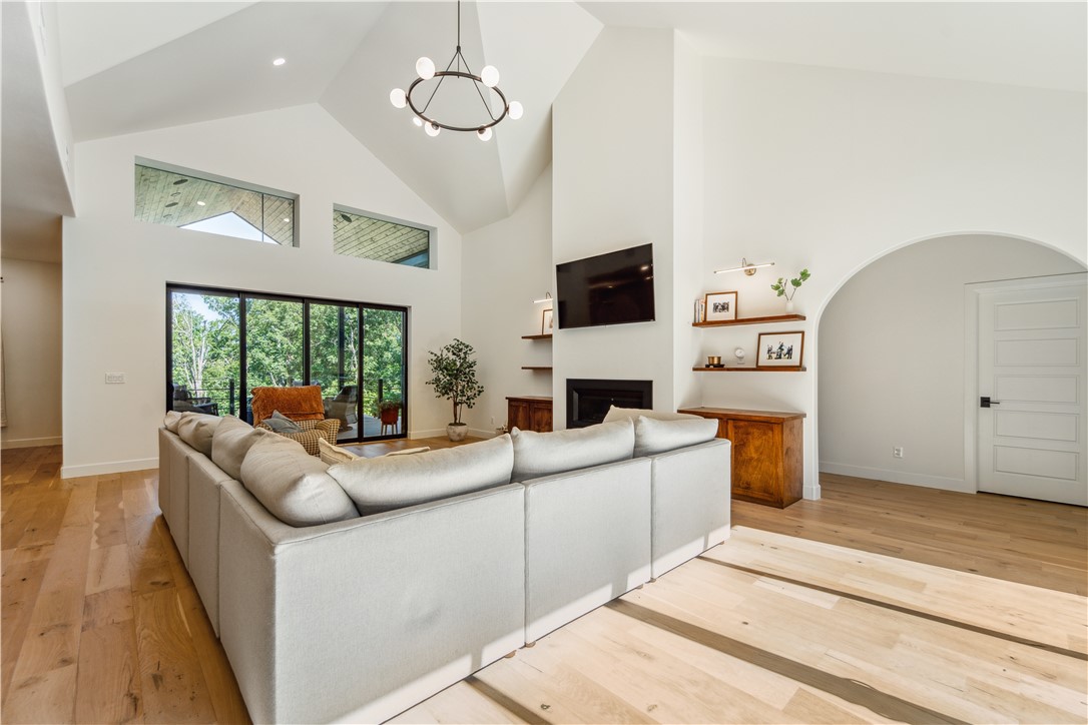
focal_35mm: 14
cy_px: 362
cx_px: 544
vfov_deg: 81.2
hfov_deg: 104.3
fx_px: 423
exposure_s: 1/250
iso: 250
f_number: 8
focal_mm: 14
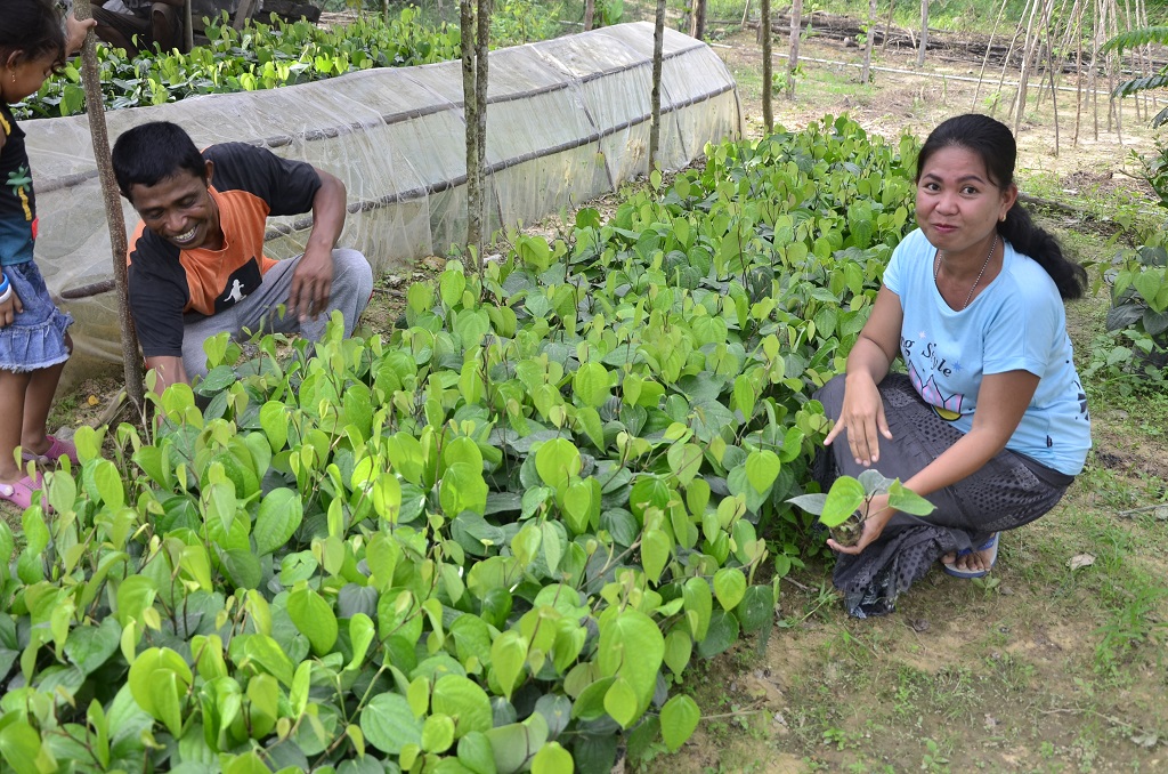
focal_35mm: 38
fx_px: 1214
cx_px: 584
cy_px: 387
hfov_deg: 51.4
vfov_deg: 35.3
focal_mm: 25
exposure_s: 1/90
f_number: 4.8
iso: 100
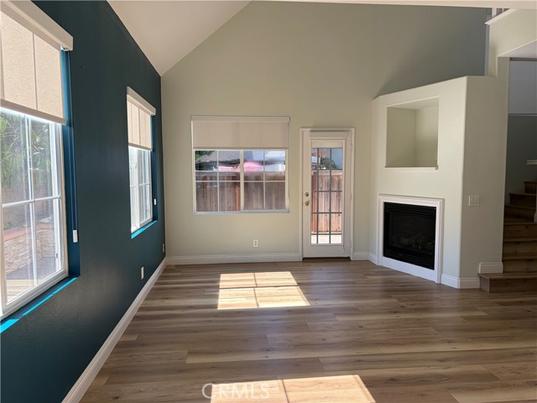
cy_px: 202
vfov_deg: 53.1
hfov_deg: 67.3
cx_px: 268
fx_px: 403
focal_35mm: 26
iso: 64
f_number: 1.6
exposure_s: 1/348
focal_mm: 5.96
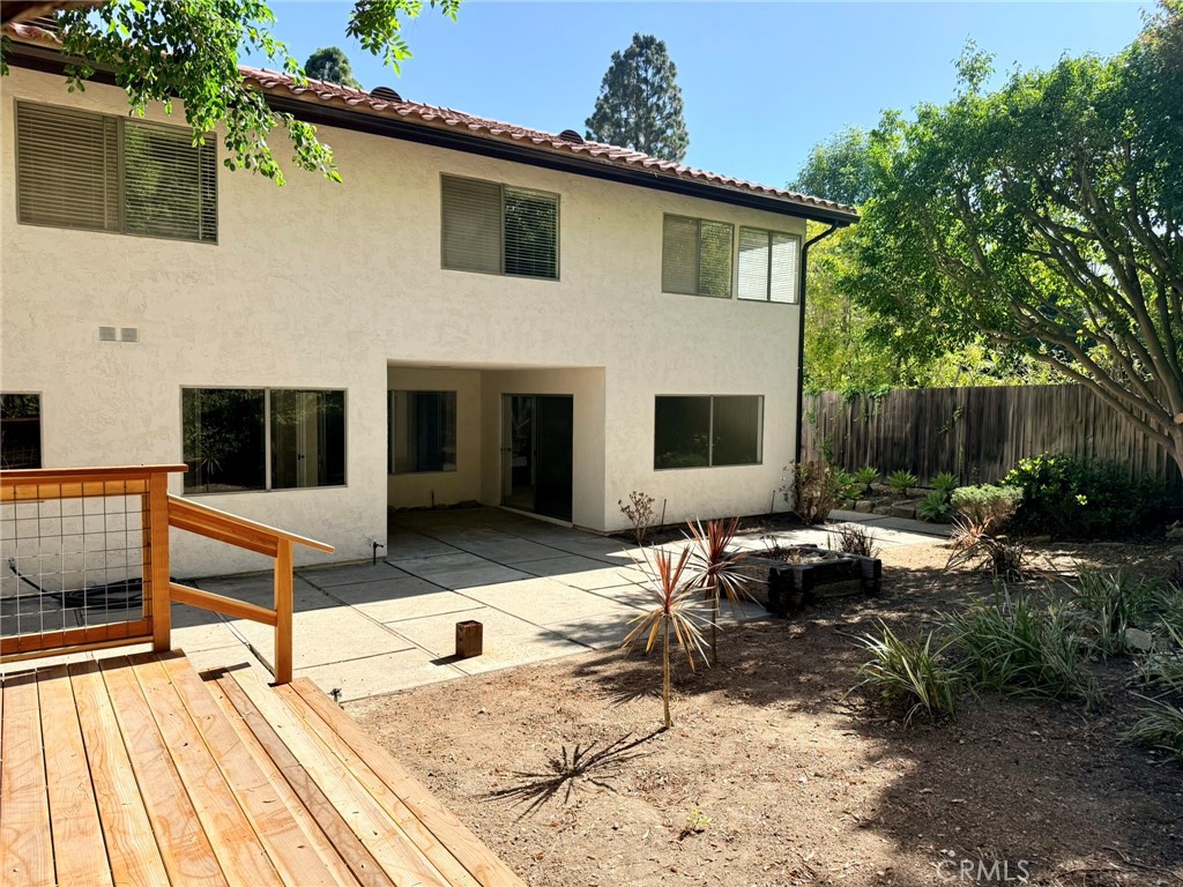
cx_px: 592
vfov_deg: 56.8
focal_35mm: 24
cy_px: 444
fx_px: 820
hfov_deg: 71.6
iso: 100
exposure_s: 1/2445
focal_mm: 6.76
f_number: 1.78
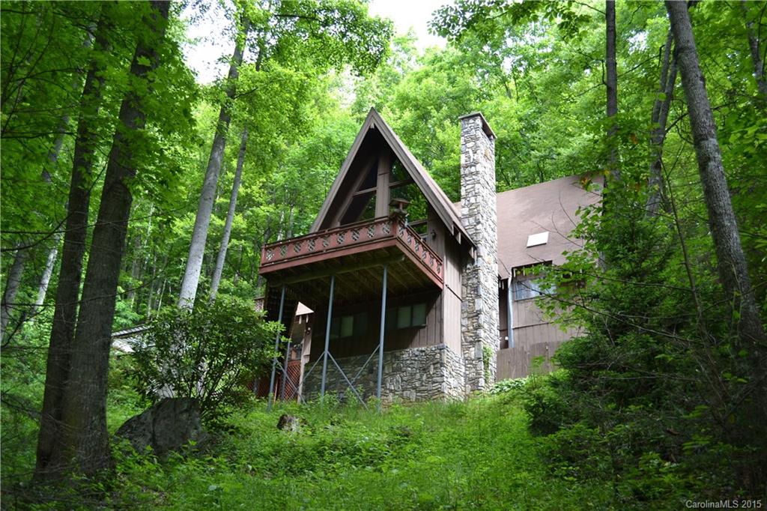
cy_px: 256
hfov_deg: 57.2
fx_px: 703
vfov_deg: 39.9
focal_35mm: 33
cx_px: 384
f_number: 5.6
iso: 200
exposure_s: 1/125
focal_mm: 22
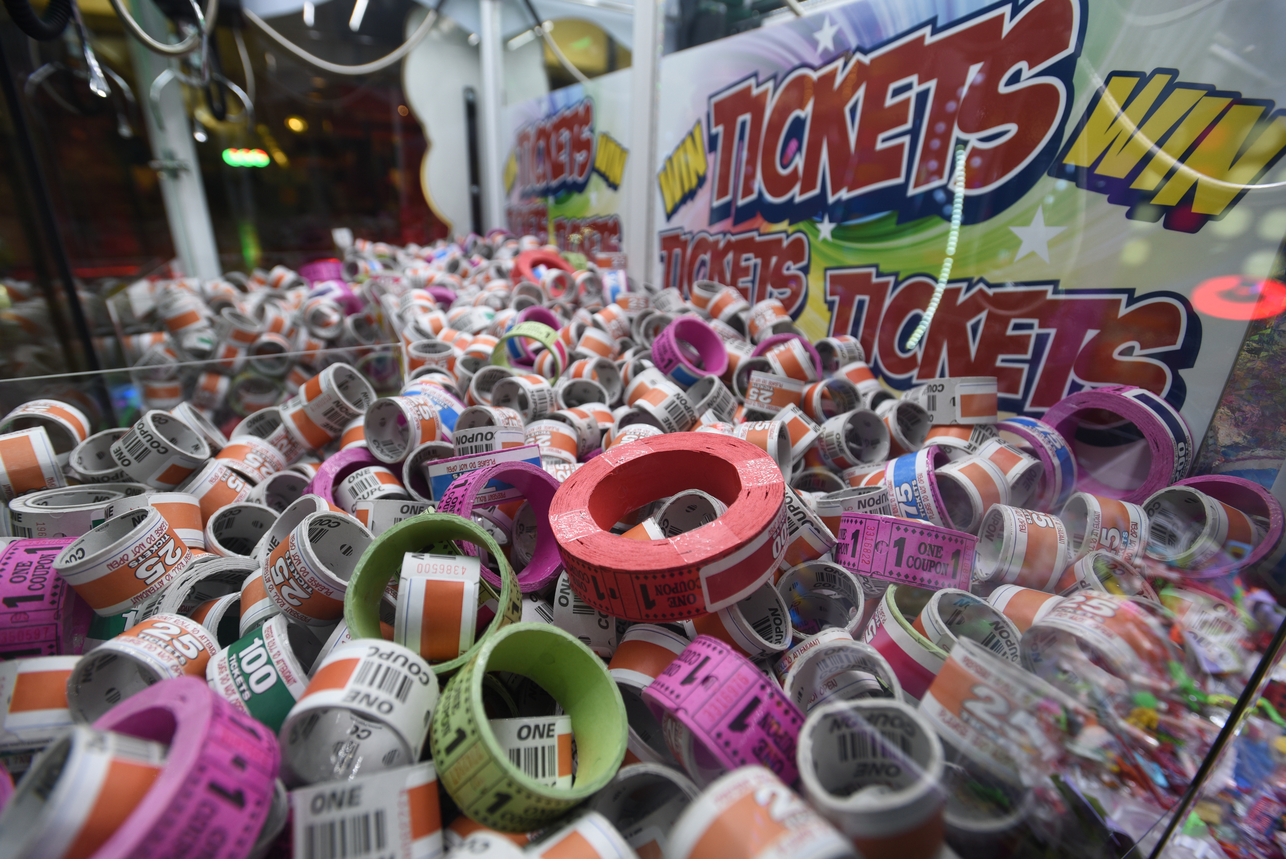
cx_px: 643
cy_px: 430
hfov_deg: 93.3
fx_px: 607
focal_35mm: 17
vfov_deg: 70.5
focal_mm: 17
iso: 400
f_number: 4
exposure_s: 1/200
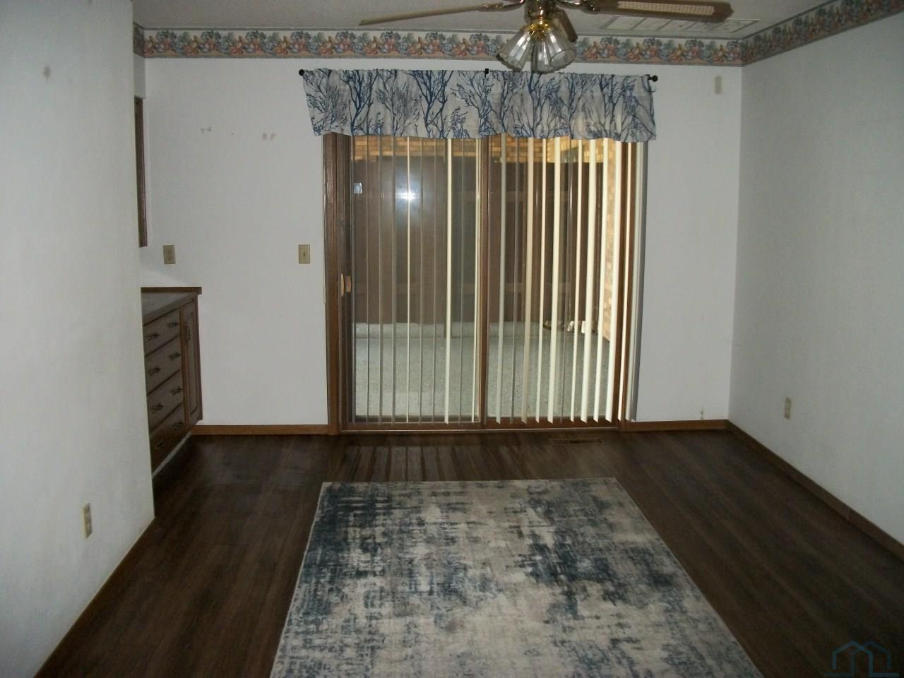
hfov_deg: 56.8
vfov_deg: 44.2
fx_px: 836
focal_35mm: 32
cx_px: 452
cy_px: 339
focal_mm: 5.7
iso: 250
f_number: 2.9
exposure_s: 1/30
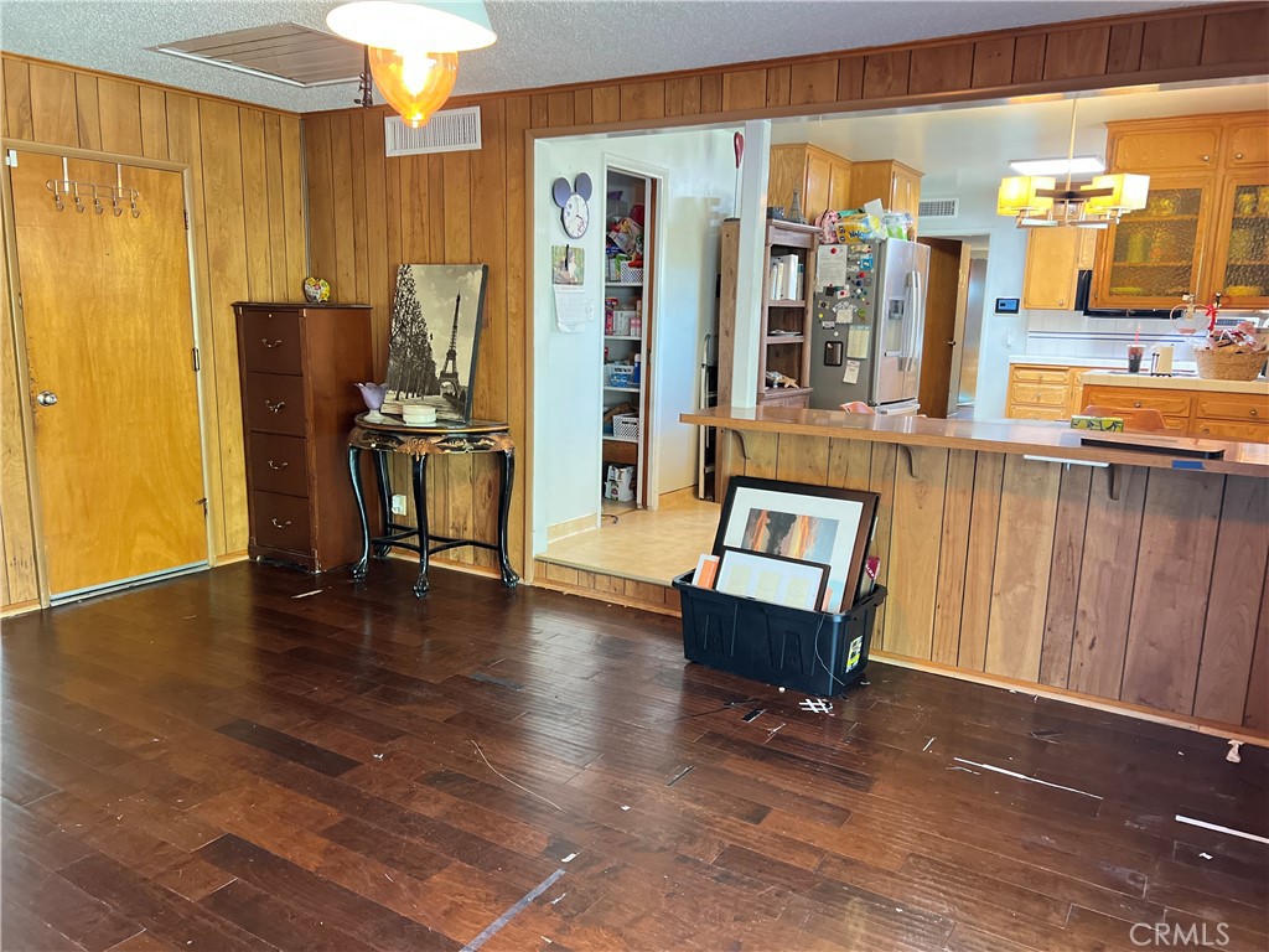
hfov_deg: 67.3
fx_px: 953
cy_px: 476
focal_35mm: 26
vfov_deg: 53.1
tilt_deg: -10.5
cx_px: 634
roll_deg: -1.0
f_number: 1.5
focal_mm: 5.7
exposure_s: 1/40
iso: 500
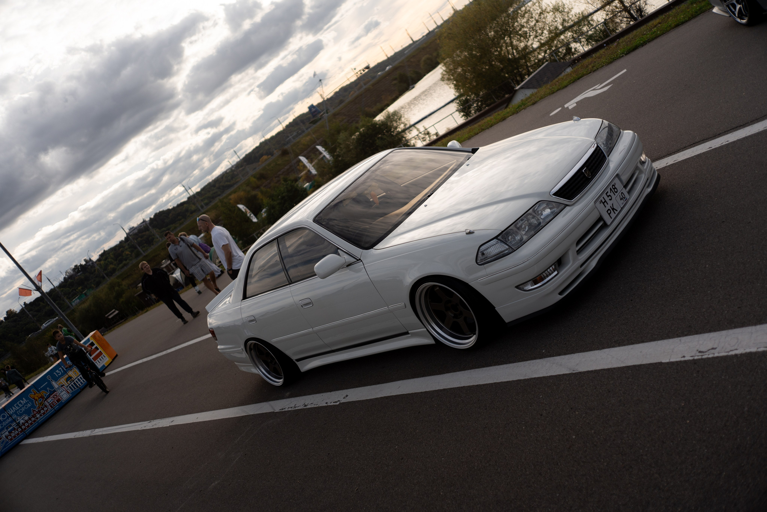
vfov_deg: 37.9
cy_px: 256
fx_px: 746
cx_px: 384
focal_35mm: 35
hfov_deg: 54.4
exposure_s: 1/2500
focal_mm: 35
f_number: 2.2
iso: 100
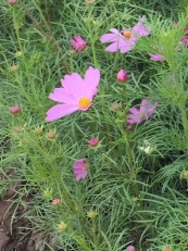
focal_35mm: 134
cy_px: 4
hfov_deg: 10.8
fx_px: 971
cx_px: 245
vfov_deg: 14.5
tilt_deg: -37.4
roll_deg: +2.7
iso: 32
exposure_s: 1/321
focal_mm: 4.15
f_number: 2.2
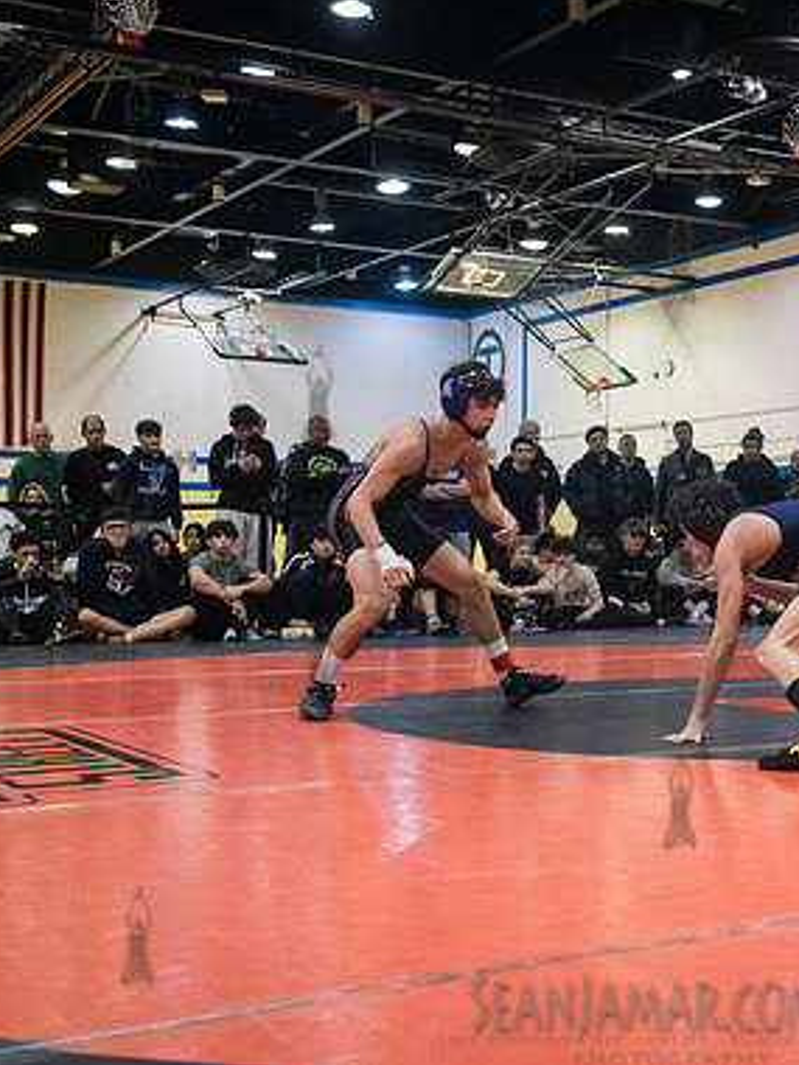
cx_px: 678
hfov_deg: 26.8
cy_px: 528
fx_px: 1631
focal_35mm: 53
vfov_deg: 36.2
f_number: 4
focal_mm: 35
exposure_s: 1/400
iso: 8000
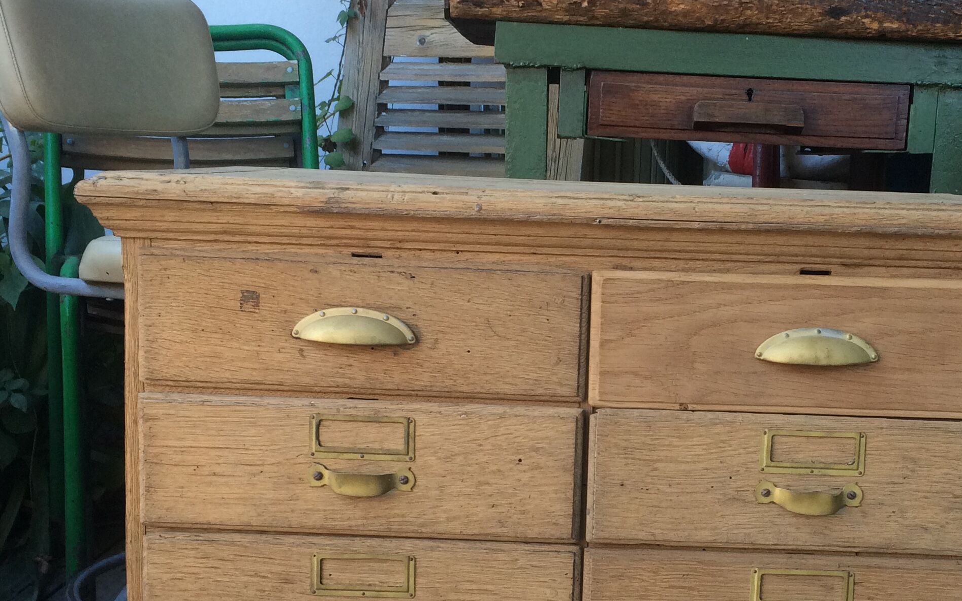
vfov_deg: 24.3
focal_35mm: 53
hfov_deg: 37.9
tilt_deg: -10.0
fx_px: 1389
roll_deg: -1.8
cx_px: 613
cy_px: 398
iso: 64
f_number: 2.2
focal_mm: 4.15
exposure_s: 1/100
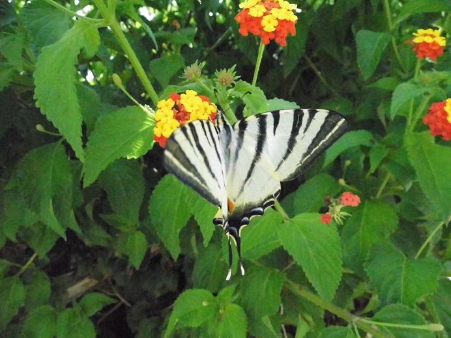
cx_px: 226
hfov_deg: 69.4
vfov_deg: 54.9
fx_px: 326
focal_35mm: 25
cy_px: 169
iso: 1600
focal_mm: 4.5
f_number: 8.9
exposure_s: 1/500
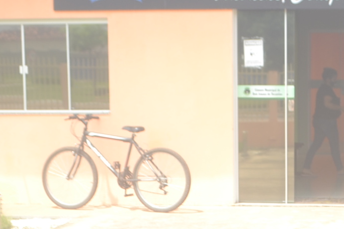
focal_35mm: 91
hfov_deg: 21.7
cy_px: 146
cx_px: 335
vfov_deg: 15.0
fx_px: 869
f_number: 7.1
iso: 100
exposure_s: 1/250
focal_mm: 18
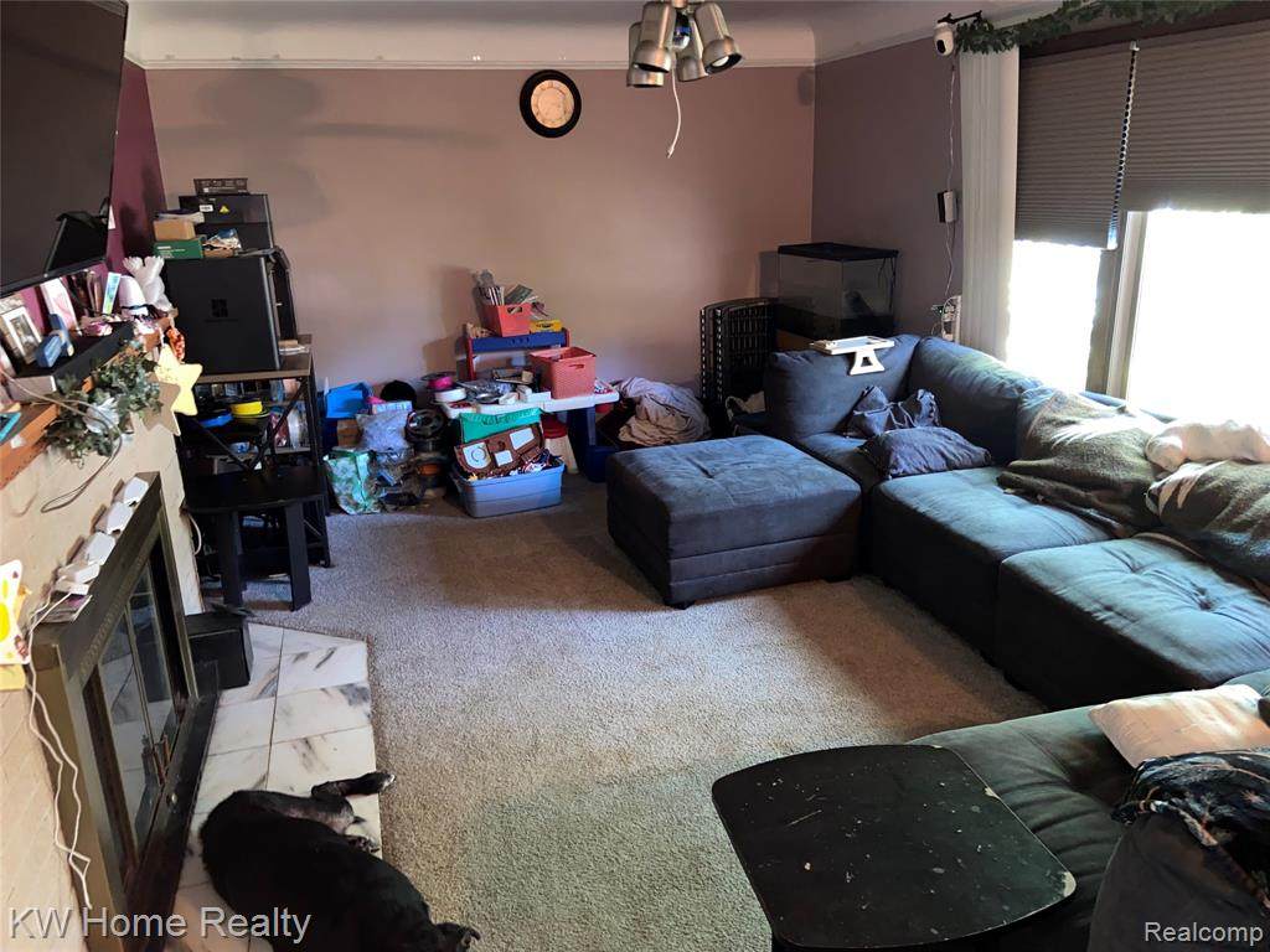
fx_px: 954
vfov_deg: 53.1
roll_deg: +1.7
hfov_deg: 67.3
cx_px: 635
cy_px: 476
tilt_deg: -17.6
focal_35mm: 26
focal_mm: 4.25
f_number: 1.8
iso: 125
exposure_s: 1/5
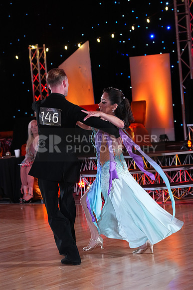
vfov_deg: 19.5
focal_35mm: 105
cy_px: 145
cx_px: 96
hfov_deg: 13.0
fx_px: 844
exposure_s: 1/400
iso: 5000
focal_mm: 105
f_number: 5
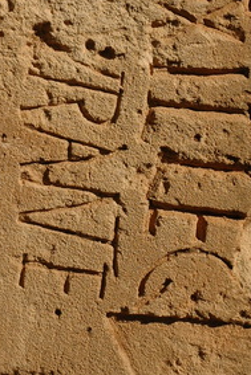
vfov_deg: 15.3
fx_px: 1389
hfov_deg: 10.3
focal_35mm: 133
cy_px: 79
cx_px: 65
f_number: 13
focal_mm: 38
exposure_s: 1/320
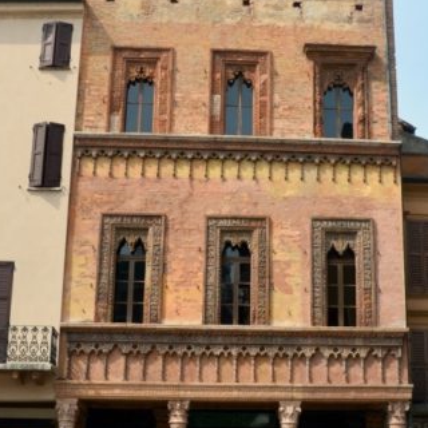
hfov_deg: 28.5
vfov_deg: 28.6
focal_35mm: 60
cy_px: 243
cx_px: 277
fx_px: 839
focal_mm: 20
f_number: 10
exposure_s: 1/320
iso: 200
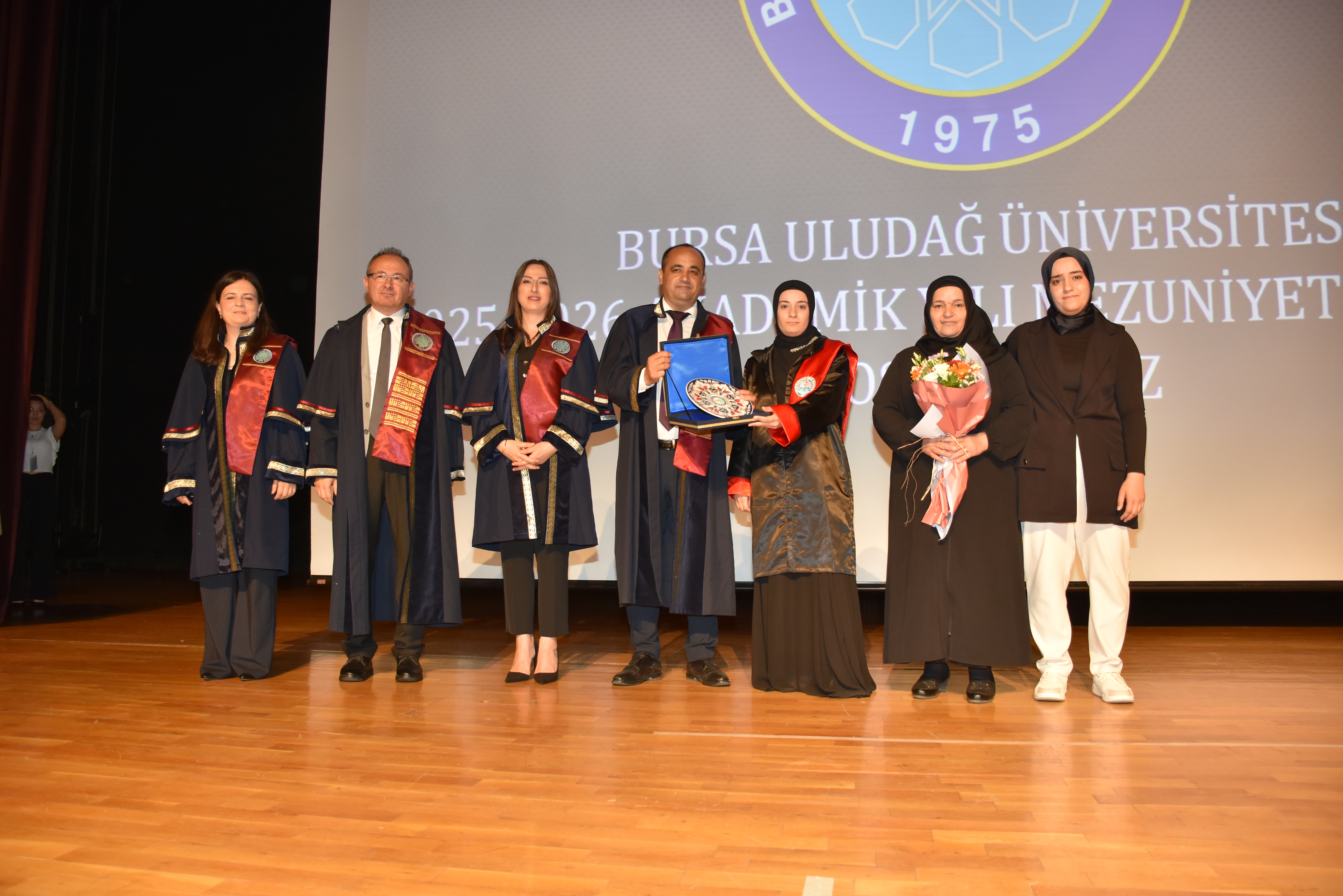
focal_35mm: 27
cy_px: 448
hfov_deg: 67.4
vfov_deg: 48.0
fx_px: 1007
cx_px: 672
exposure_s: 1/60
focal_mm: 18
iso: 560
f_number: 4
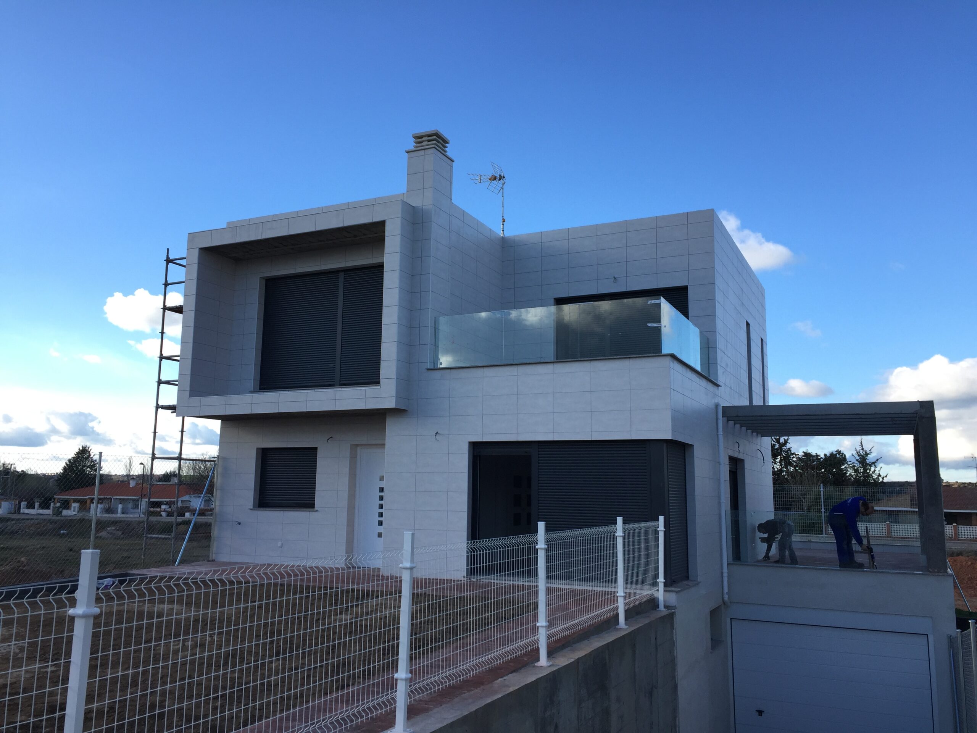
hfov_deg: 61.7
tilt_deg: +9.3
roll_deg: -0.4
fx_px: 818
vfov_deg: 48.2
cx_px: 488
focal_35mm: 29
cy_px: 366
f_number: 2.2
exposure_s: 1/590
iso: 32
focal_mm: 4.15
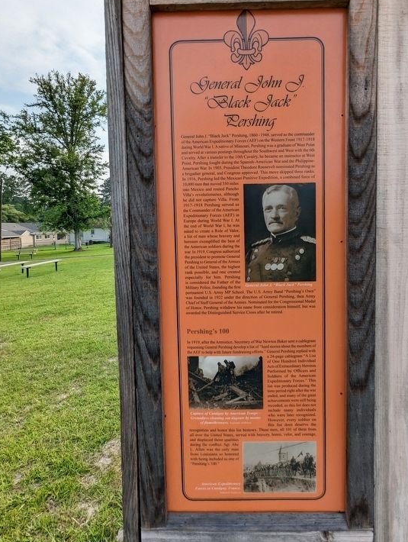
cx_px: 226
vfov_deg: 87.3
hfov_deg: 71.5
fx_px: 282
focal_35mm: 18
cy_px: 239
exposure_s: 1/878
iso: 55
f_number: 2.2
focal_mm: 2.35
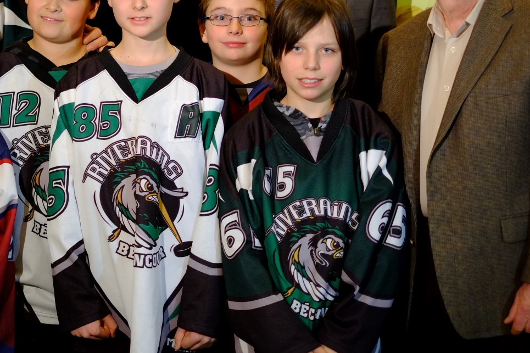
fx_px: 1310
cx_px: 116
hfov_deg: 22.6
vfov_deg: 15.3
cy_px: 76
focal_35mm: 89
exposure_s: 1/30
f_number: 1.4
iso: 1000
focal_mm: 35
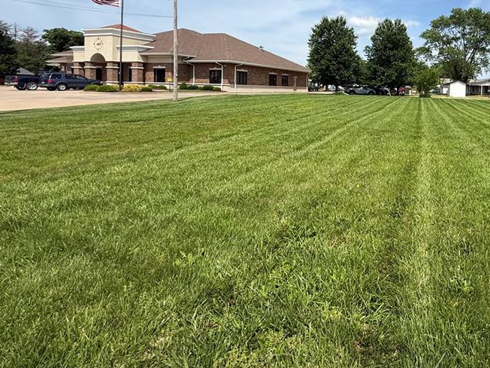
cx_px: 377
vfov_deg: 58.3
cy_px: 98
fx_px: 311
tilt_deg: -1.6
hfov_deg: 70.4
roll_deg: -1.3
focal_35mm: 22
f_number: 2.2
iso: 50
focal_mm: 2.22
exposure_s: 1/2237
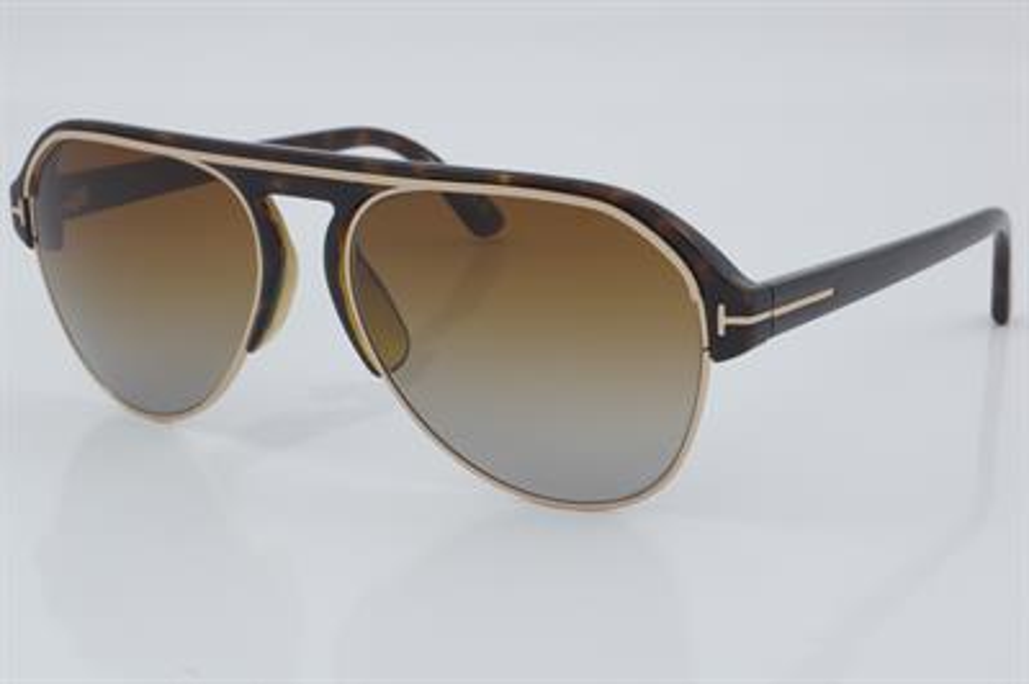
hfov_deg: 24.6
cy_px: 342
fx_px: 2356
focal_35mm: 82
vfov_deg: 16.5
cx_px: 514
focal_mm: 55
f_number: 32
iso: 100
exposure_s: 1/4
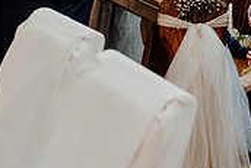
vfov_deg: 8.1
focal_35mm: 165
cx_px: 321
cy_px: -100
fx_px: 1151
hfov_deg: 12.1
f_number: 3.5
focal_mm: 33
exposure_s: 1/160
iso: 3200
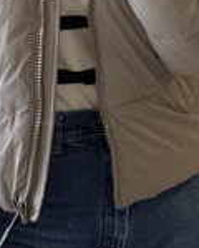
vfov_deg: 10.2
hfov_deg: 8.6
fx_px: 1327
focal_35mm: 181
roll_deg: -1.1
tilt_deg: -13.4
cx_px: 81
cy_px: -151
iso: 80
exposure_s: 1/50
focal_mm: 5.96
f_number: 1.6
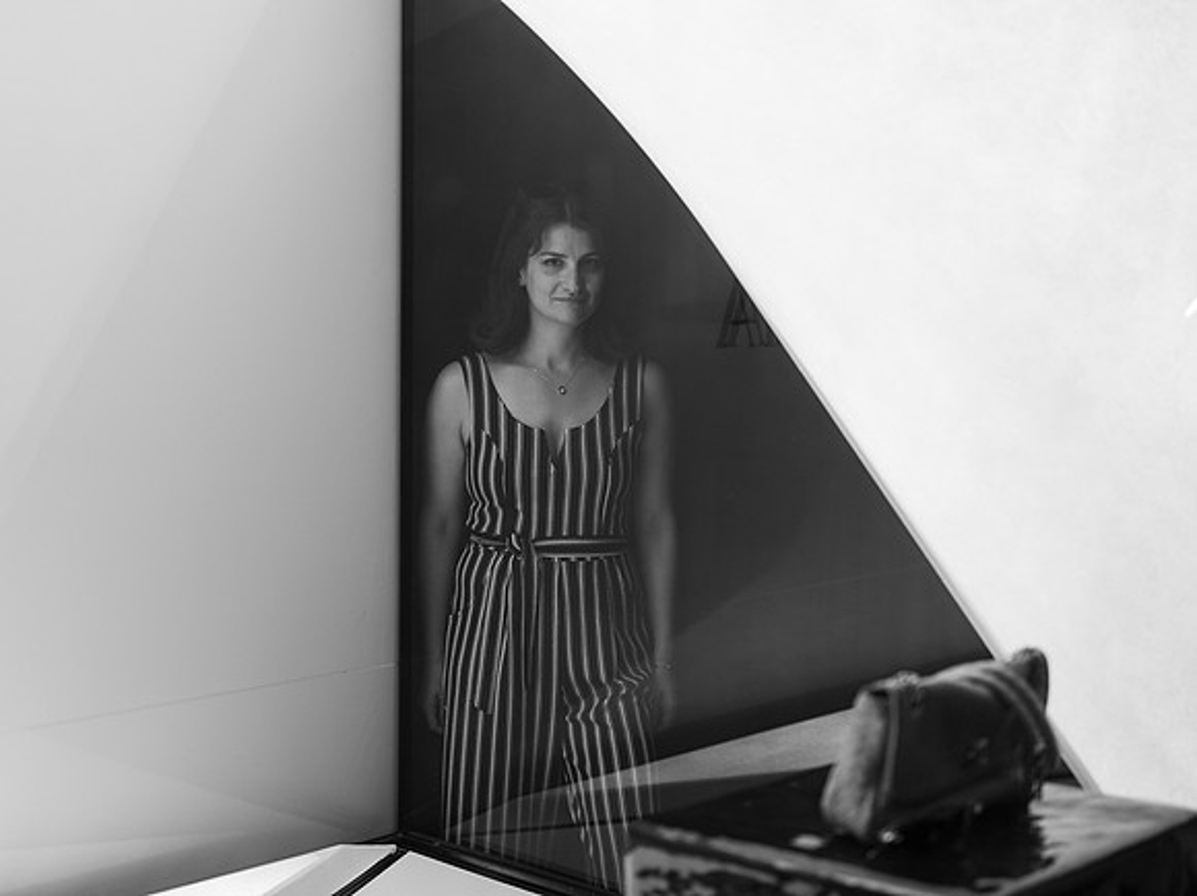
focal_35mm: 54
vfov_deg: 27.0
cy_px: 448
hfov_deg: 35.5
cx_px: 598
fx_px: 1867
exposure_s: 1/125
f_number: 2
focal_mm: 50
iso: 400
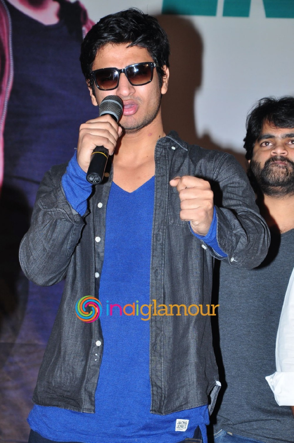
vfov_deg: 14.0
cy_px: 222
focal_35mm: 147
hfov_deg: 9.3
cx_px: 147
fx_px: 1806
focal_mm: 98
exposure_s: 1/125
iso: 400
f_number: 8
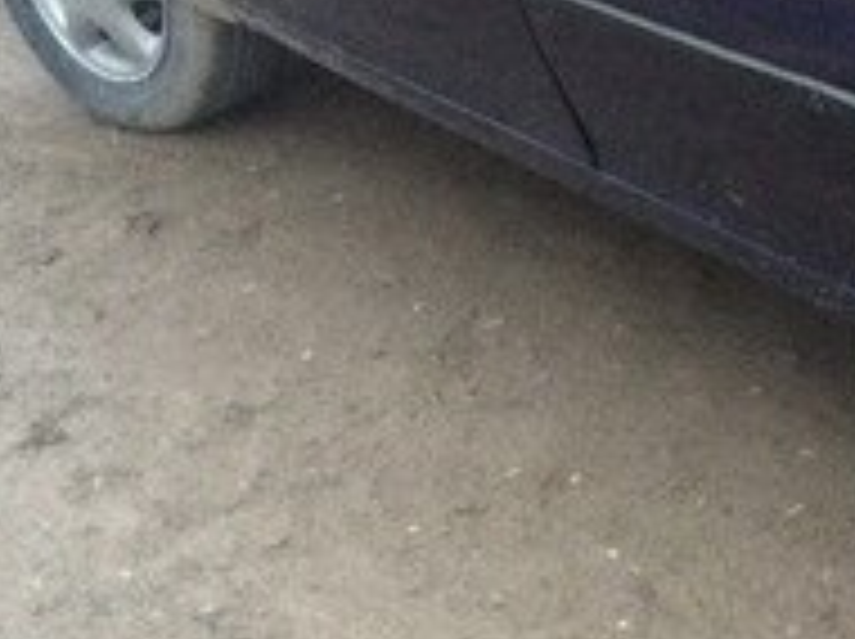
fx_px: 2492
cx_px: 1107
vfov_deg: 14.3
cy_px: -74
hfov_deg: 18.2
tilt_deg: -16.2
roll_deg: +8.2
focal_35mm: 101
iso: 320
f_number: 2.2
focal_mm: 4.15
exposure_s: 1/33
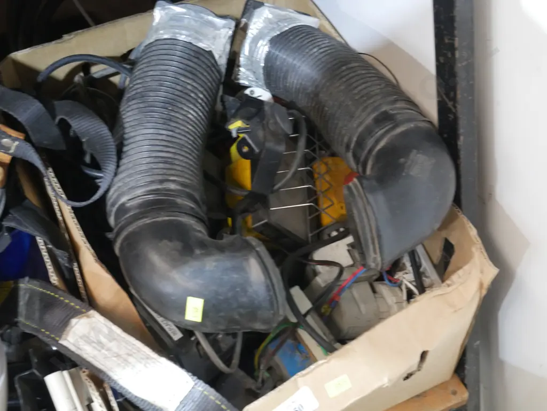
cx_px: 274
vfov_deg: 30.3
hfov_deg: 39.6
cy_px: 206
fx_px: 759
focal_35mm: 48
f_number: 5.2
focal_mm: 24
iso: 3200
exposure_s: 1/15
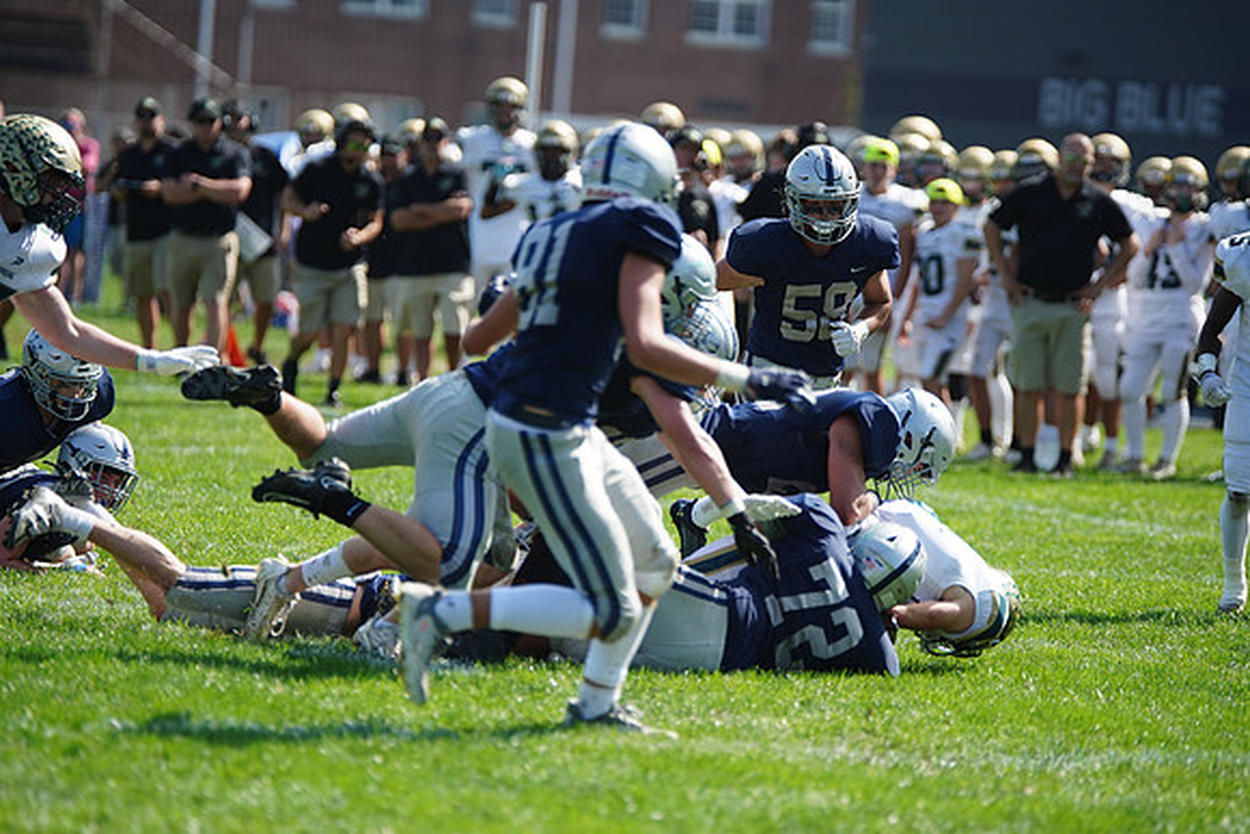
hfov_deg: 8.8
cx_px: 625
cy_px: 417
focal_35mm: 234
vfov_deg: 5.9
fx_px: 8127
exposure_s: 1/3200
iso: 400
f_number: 2.8
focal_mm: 234
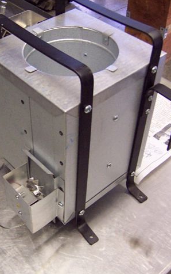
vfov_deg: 42.6
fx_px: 350
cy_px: 136
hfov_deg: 27.2
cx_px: 51
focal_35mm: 47
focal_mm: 5.5
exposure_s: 1/30
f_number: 2.8
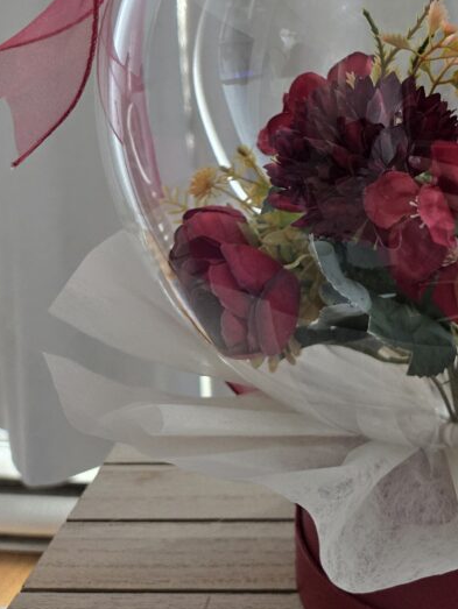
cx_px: 439
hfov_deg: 30.3
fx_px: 793
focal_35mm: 45
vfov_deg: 39.4
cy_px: 75
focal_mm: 5.4
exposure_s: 1/120
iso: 640
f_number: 1.8
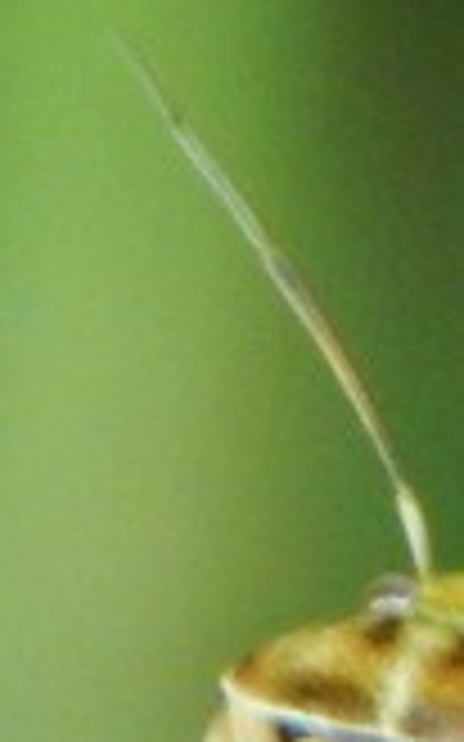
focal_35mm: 998
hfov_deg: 1.3
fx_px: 20210
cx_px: 351
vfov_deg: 2.1
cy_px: 782
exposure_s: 1/30
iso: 320
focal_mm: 32.8
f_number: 5.3
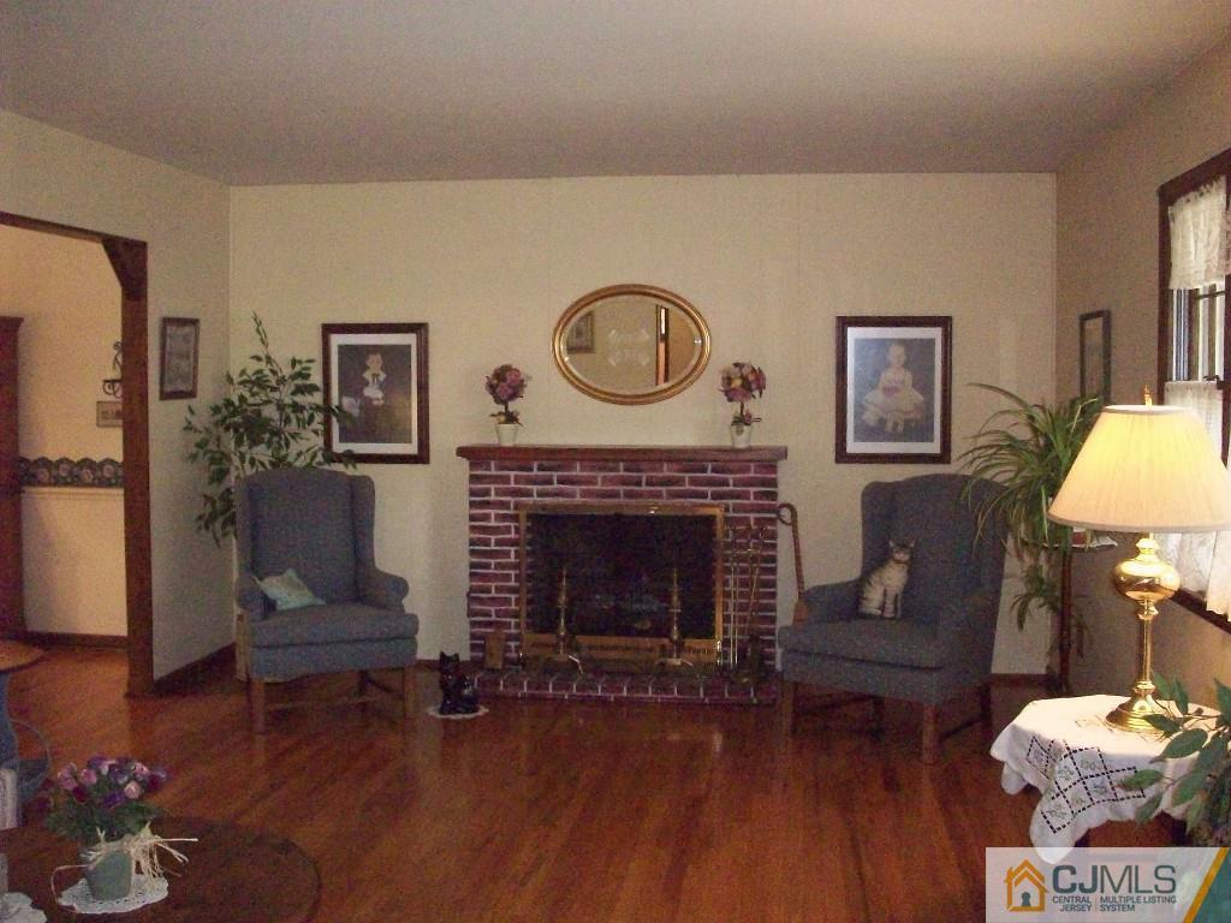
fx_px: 1316
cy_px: 462
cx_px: 616
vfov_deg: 38.7
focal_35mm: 37
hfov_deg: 50.1
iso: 800
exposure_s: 1/64
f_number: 2.8
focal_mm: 6.2
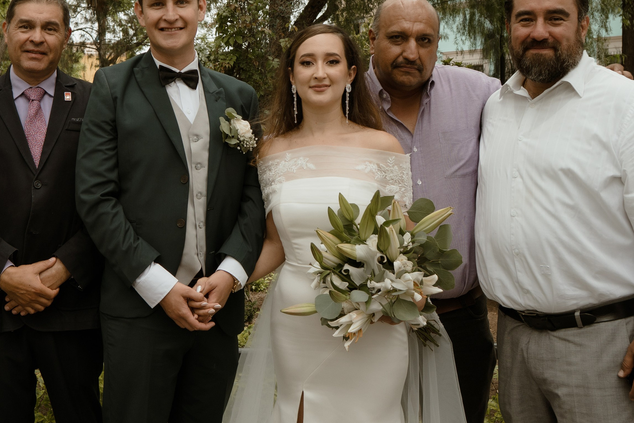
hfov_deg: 40.7
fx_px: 828
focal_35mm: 47
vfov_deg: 28.1
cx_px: 159
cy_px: 94
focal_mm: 16
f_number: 4.5
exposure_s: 1/250
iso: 100
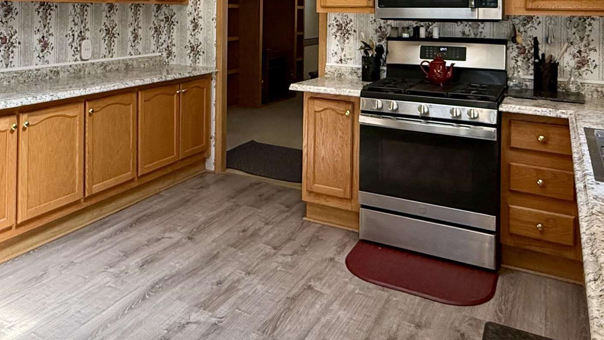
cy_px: 8
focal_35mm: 33
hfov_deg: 59.2
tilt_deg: +0.7
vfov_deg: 33.0
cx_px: 254
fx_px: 529
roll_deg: -0.5
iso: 250
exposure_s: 1/120
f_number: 2.2
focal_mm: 2.22
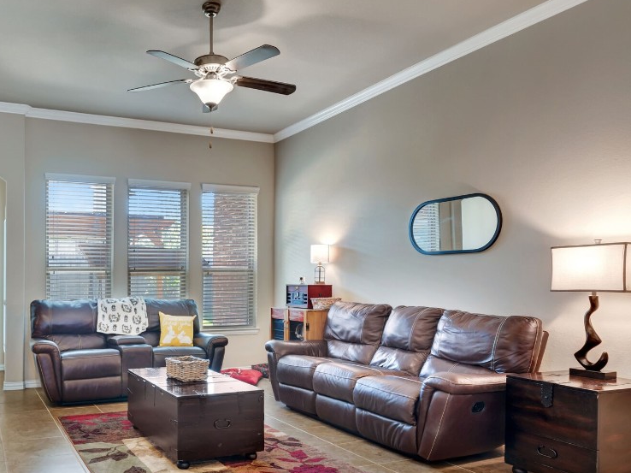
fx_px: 820
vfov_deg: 32.0
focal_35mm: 45
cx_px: 184
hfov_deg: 41.2
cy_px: 292
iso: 320
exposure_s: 1/2
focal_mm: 20
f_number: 8
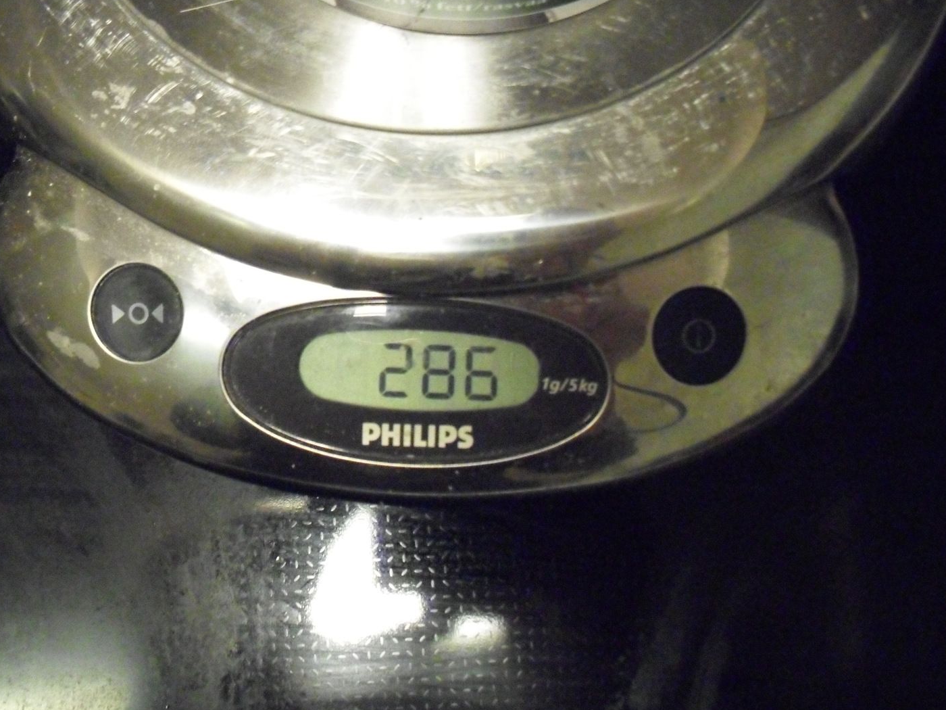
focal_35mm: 40
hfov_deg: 46.8
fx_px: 1093
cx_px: 447
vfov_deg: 36.0
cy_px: 356
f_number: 3.2
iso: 1600
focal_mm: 6.3
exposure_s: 1/60
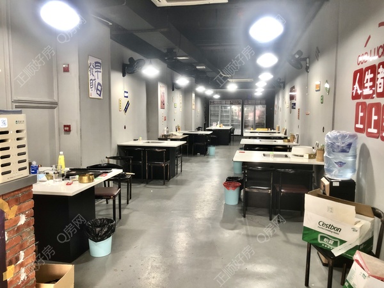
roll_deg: +0.2
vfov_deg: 49.7
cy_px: 144
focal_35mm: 28
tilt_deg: -6.2
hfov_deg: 63.4
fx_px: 311
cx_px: 192
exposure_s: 1/17
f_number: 1.8
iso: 40
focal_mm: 3.99
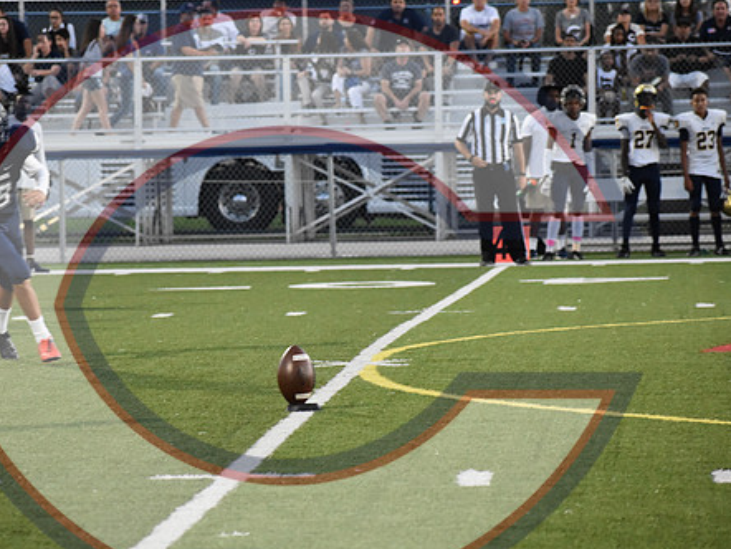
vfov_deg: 6.0
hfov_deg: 8.0
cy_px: 305
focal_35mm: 246
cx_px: 280
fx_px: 5198
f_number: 4.8
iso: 3200
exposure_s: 1/250
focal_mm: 130
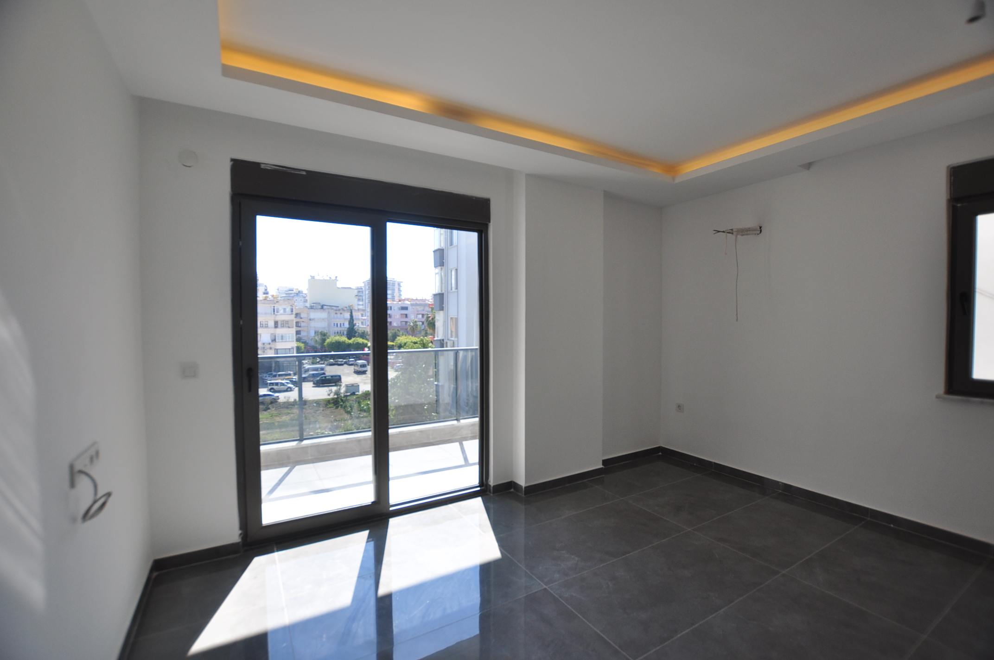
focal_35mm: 15
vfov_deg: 77.2
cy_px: 330
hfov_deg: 100.5
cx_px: 497
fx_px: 414
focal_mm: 10
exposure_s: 1/640
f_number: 4
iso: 200
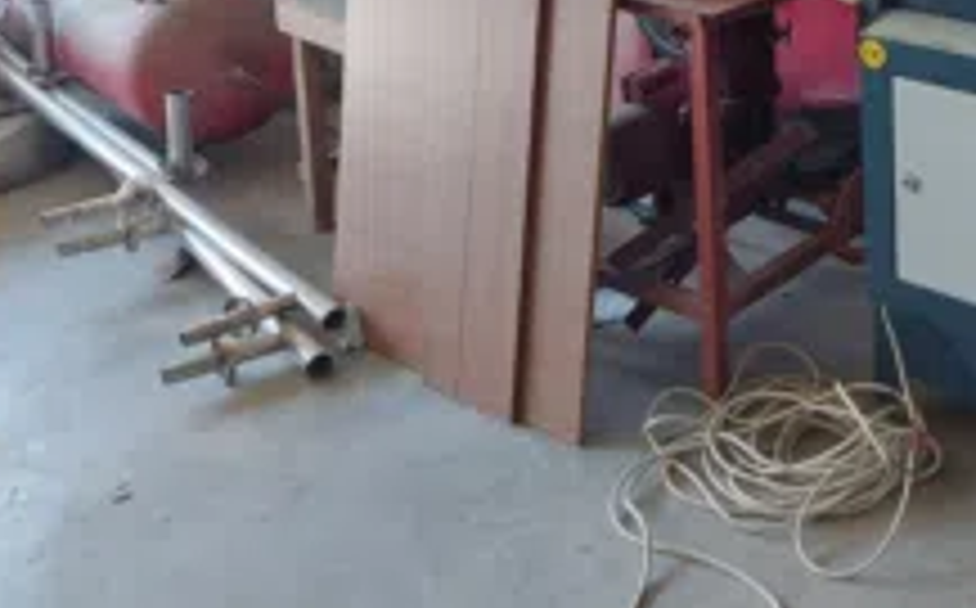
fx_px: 1249
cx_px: 873
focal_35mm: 47
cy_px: 9
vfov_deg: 26.0
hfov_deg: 39.7
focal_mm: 5.23
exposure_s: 1/50
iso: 64
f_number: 1.8
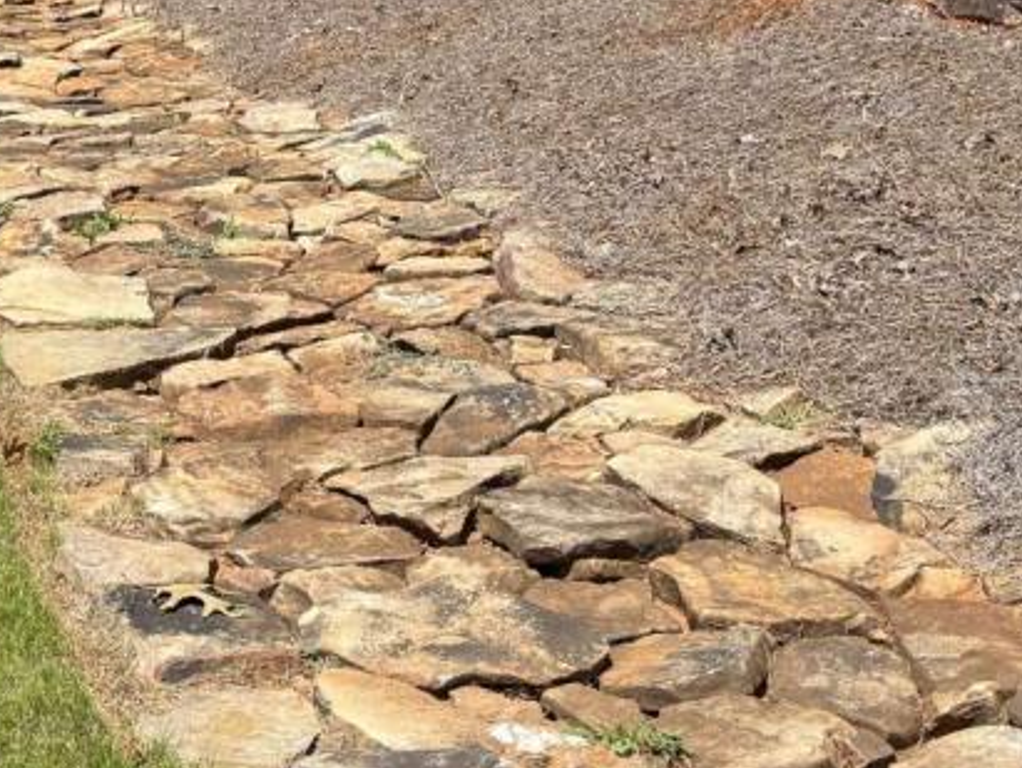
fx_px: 2068
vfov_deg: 19.9
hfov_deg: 27.5
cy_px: -137
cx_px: 301
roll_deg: +0.3
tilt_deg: -6.3
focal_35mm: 70
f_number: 1.78
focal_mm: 6.76
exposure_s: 1/3279
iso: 80
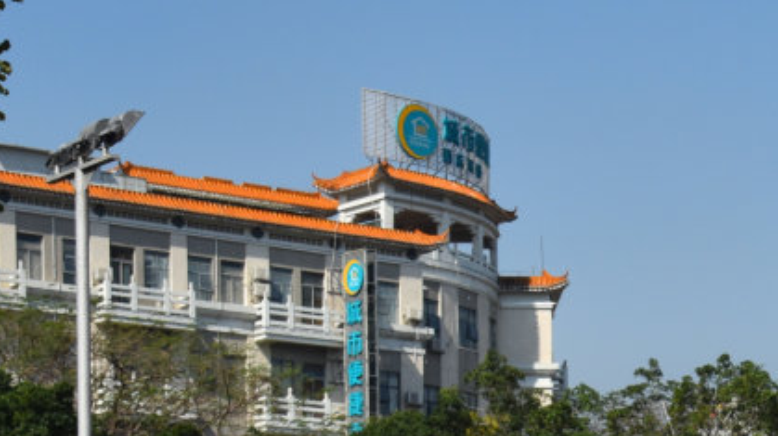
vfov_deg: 8.3
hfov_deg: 15.0
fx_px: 2907
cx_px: 797
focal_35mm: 141
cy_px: 716
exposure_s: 1/800
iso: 800
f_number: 14
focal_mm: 44
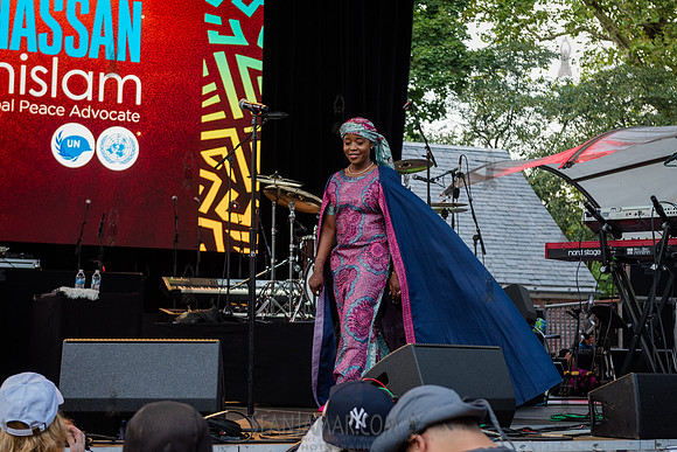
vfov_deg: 17.5
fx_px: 1464
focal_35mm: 78
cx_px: 346
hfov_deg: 26.0
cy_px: 185
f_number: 4.5
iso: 1000
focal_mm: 66
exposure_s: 1/320
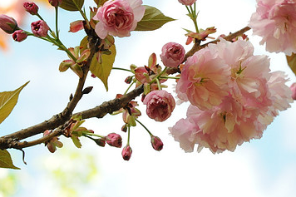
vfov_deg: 5.0
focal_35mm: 277
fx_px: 2276
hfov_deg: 7.4
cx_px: 203
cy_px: 64
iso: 3200
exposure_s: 1/500
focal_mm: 170
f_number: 11
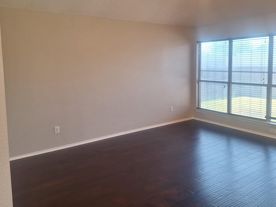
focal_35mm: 29
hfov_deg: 61.6
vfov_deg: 47.9
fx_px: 231
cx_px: 145
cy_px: 81
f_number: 1.8
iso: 80
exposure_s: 1/60
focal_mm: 5.54
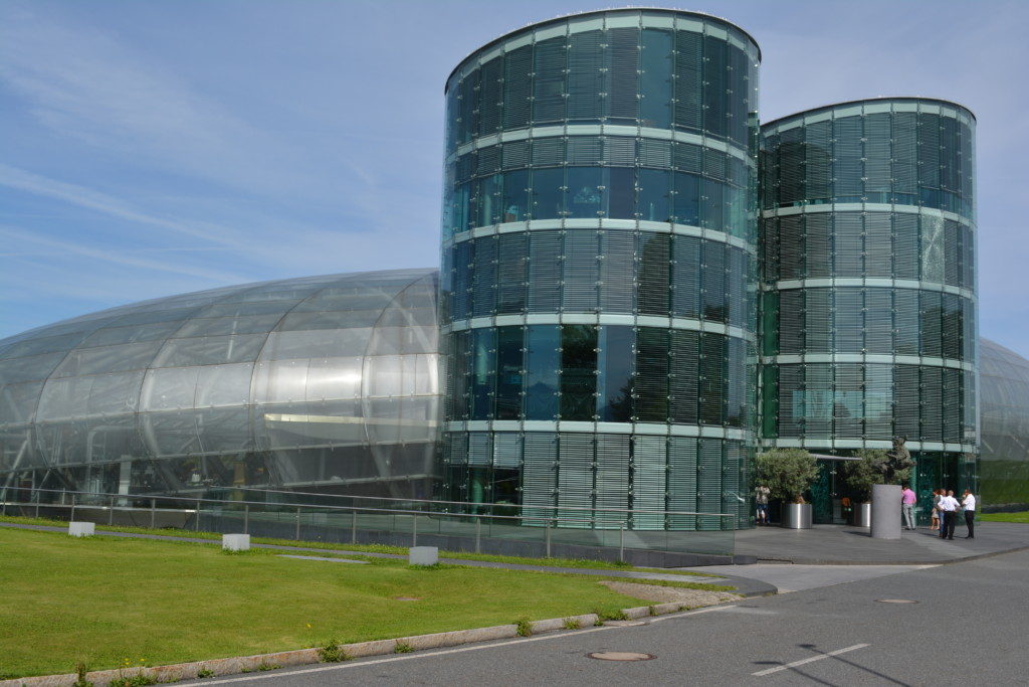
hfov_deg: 49.5
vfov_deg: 34.2
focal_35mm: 39
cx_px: 514
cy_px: 344
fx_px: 1115
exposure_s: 1/320
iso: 100
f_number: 9
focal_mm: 26
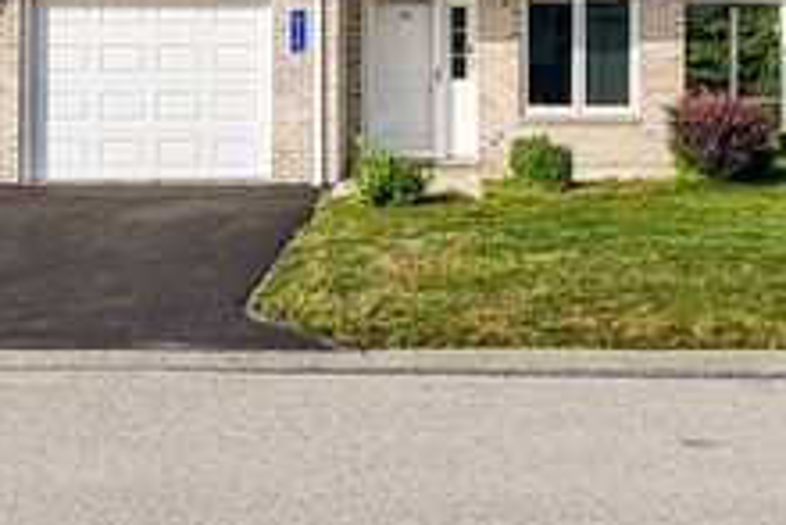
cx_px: 425
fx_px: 1092
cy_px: 30
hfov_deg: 39.5
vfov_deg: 26.0
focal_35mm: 50
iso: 100
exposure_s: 1/250
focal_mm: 22
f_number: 8
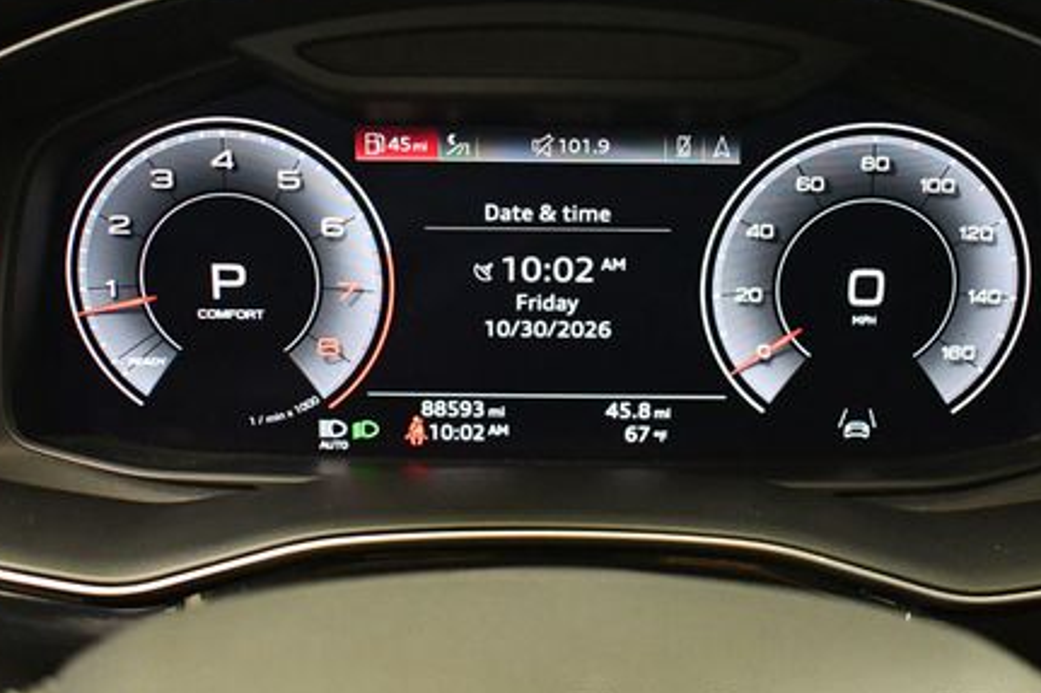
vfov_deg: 27.4
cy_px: 246
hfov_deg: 40.3
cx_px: 543
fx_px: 1416
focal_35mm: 49
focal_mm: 22
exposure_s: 1/60
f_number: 3.8
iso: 6400
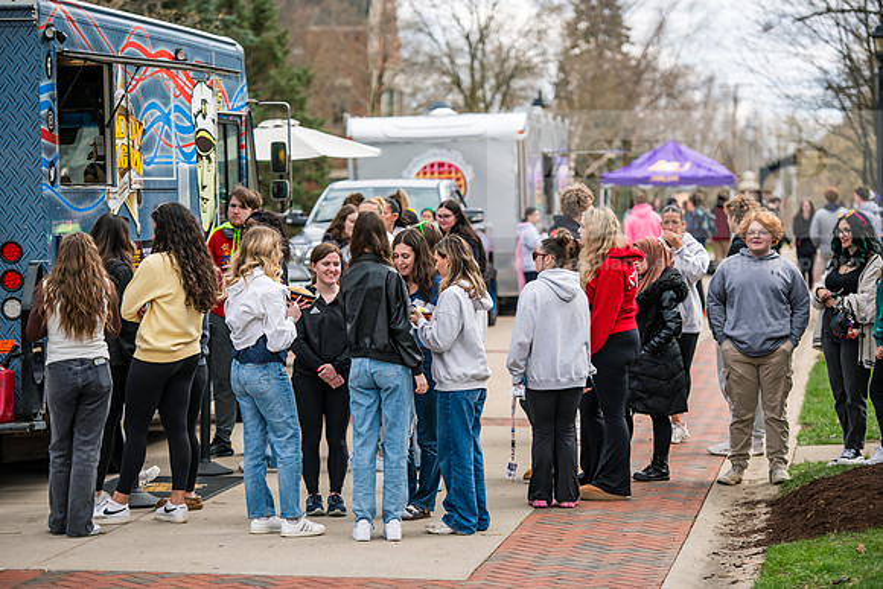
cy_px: 294
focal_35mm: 120
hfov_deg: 17.1
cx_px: 442
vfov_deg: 11.4
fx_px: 2944
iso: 200
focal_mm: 120
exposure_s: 1/800
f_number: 3.2
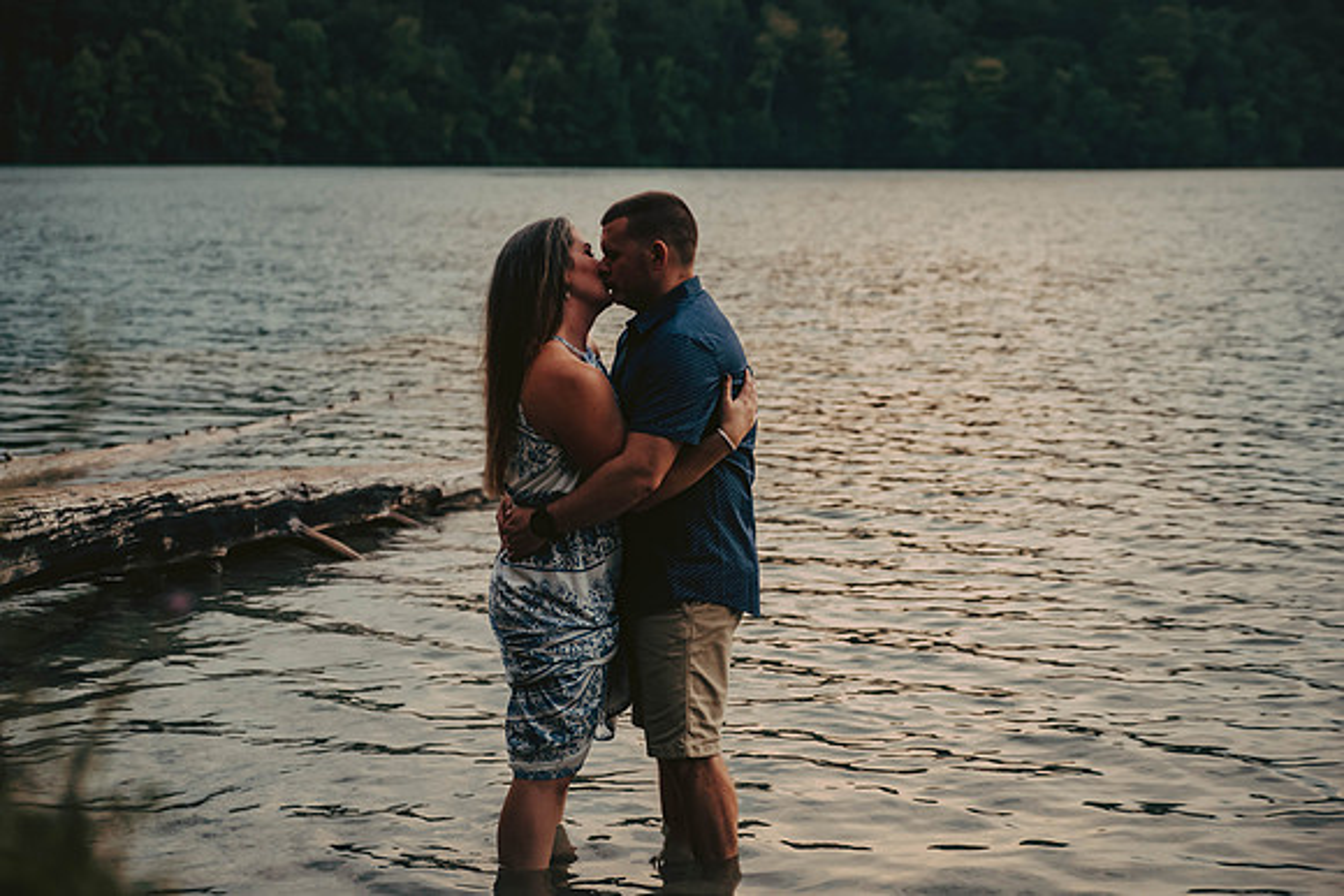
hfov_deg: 30.4
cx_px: 672
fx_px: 2474
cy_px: 448
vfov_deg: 20.5
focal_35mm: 66
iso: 640
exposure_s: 1/1600
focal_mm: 62
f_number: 2.8
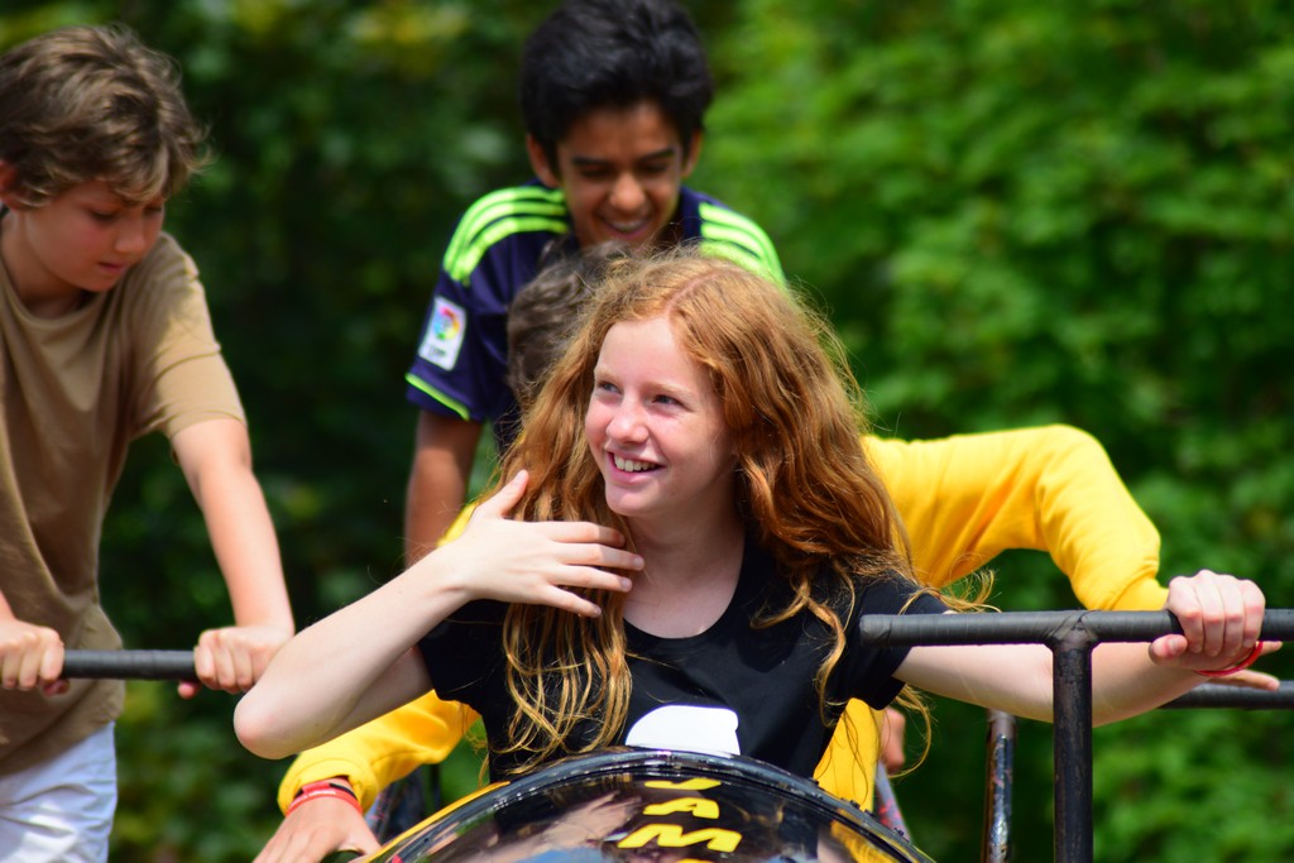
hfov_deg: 6.0
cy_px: 432
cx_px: 647
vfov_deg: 4.0
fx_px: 12402
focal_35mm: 345
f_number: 5.6
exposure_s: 1/1000
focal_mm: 230
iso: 200
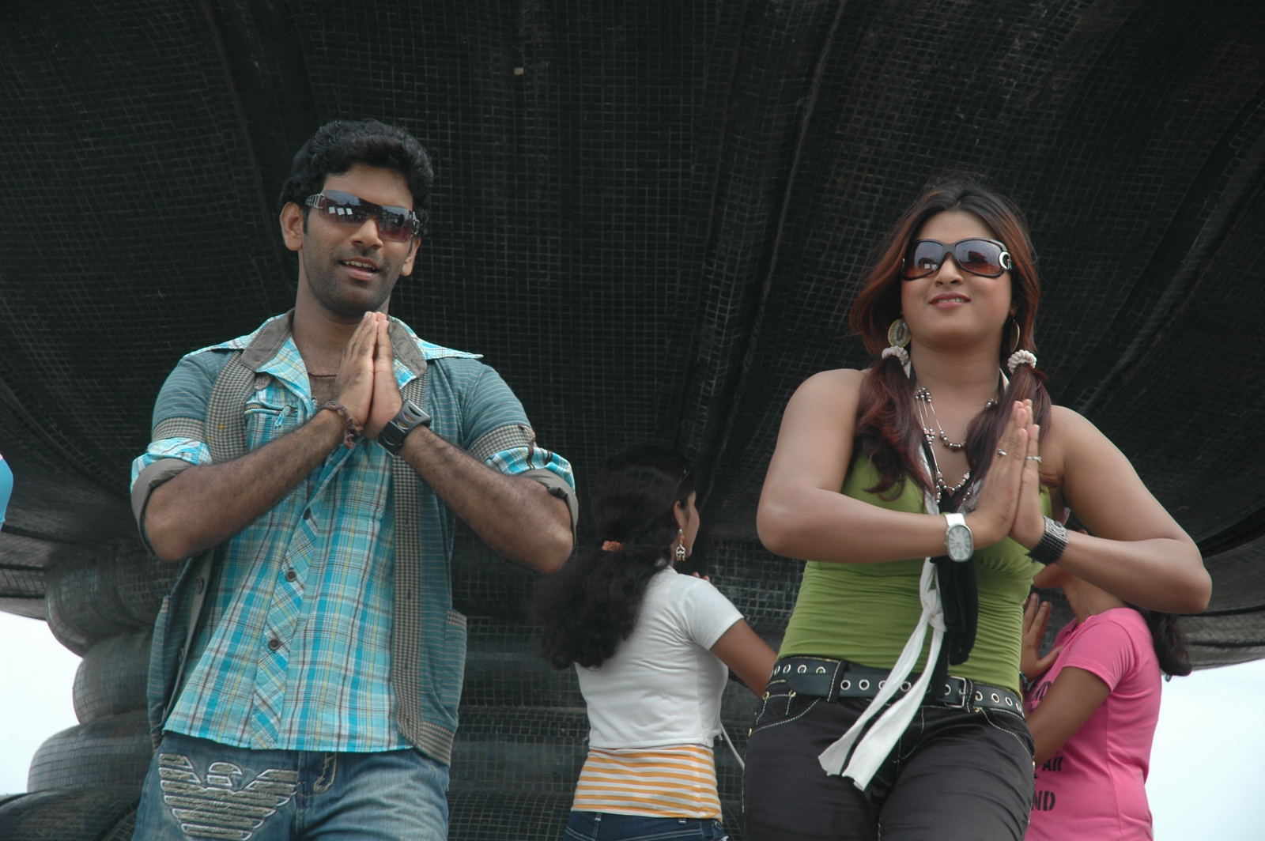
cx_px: 632
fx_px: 3686
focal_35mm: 105
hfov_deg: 19.5
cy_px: 420
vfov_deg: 13.0
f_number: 6.7
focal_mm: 70
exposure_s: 1/250
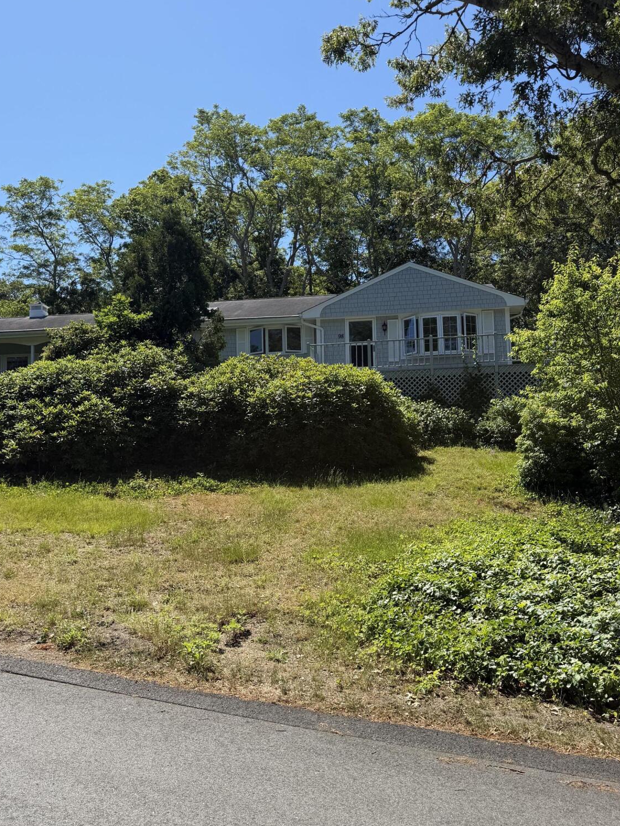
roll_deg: +0.7
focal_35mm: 32
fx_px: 764
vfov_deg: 56.8
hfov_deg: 44.2
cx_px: 300
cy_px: 412
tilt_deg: +6.4
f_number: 1.78
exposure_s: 1/3425
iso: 80
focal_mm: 6.76
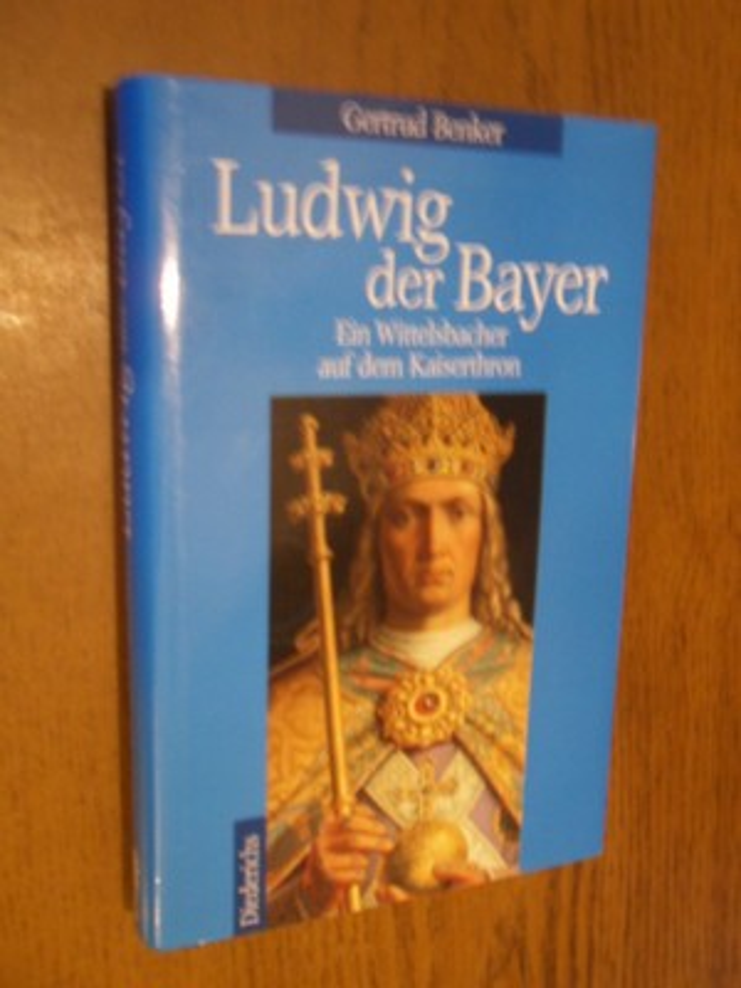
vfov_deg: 52.6
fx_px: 999
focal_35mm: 35
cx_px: 370
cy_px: 494
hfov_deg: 40.7
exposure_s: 1/4
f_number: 3.5
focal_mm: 6.3
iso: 400
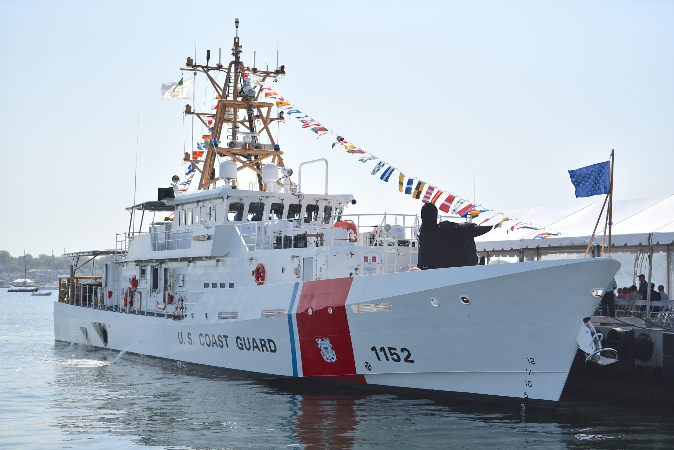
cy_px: 225
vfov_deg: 17.5
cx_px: 337
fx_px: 1461
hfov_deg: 26.0
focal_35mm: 78
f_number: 2.8
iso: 100
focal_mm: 78
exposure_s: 1/4000
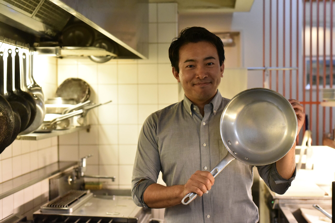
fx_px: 465
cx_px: 168
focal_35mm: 50
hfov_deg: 39.6
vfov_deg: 27.0
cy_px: 112
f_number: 3.5
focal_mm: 50
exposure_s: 1/500
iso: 9000
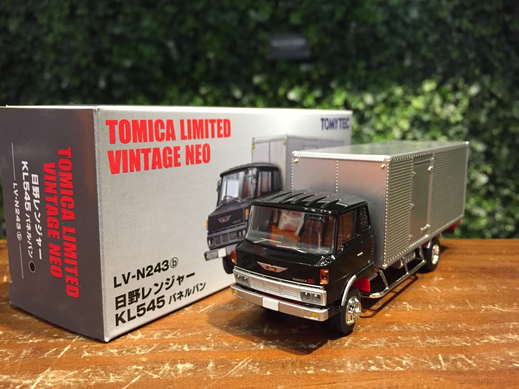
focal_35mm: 29
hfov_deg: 61.7
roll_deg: -0.1
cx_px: 260
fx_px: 435
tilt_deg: -8.2
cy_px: 194
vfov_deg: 48.2
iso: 250
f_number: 2.2
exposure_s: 1/30
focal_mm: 4.15
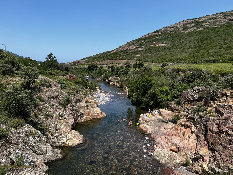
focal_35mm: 26
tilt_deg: -7.6
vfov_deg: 53.1
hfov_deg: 67.3
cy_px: 88
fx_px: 175
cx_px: 116
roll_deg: -1.4
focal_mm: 5.7
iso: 50
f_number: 1.5
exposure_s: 1/3704
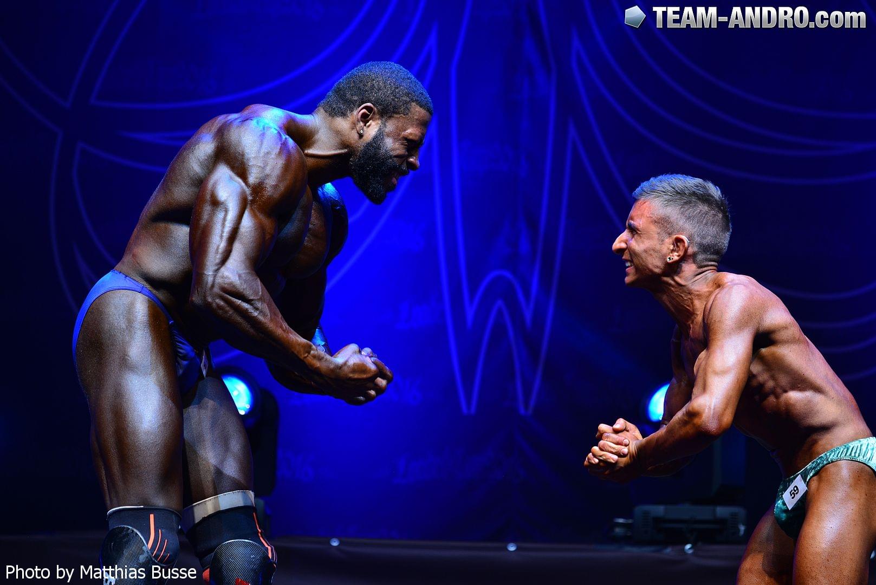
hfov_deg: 10.3
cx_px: 438
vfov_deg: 6.9
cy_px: 292
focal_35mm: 200
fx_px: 4869
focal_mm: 200
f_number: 5.3
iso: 500
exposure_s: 1/80
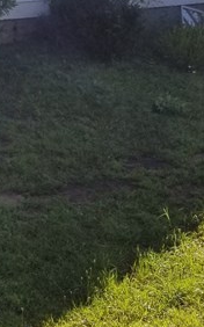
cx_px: -90
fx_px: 890
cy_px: -46
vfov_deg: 19.8
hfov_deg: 12.5
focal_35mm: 100
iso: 50
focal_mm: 4.25
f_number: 1.7
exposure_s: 1/2123
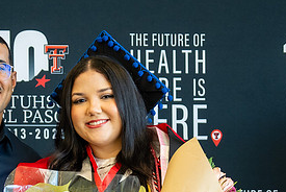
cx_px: 188
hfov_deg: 9.6
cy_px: 284
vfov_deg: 6.4
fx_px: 1702
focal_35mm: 214
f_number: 2.8
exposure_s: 1/125
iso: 500
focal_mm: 48
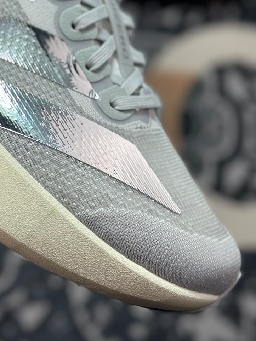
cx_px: -9
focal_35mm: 102
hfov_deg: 14.2
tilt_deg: -57.8
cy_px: 39
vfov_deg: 19.0
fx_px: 1006
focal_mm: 6.86
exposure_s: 1/1667
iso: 80
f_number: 1.78
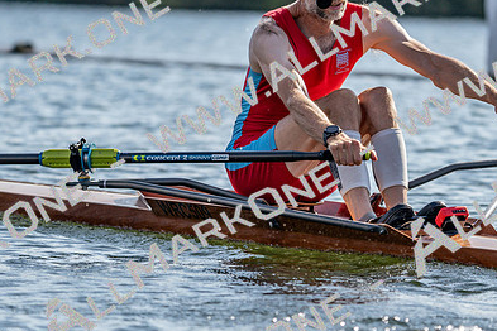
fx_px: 5425
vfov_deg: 3.5
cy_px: 157
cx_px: 302
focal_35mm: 393
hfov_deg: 5.2
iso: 200
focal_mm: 266
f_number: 5.6
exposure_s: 1/1600
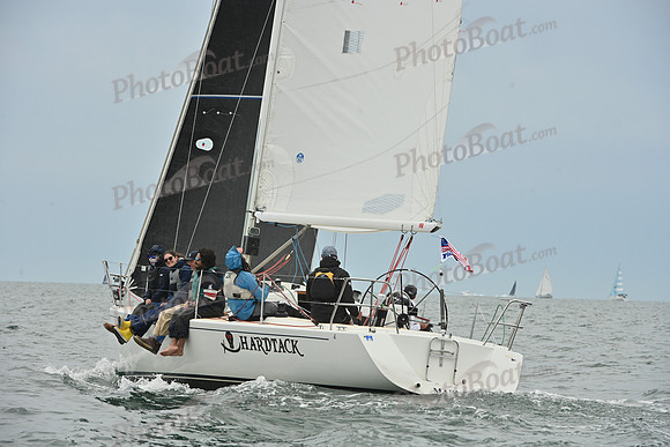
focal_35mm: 195
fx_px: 3630
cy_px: 224
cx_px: 335
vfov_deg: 7.0
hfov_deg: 10.5
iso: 320
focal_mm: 195
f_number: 10
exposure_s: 1/1000
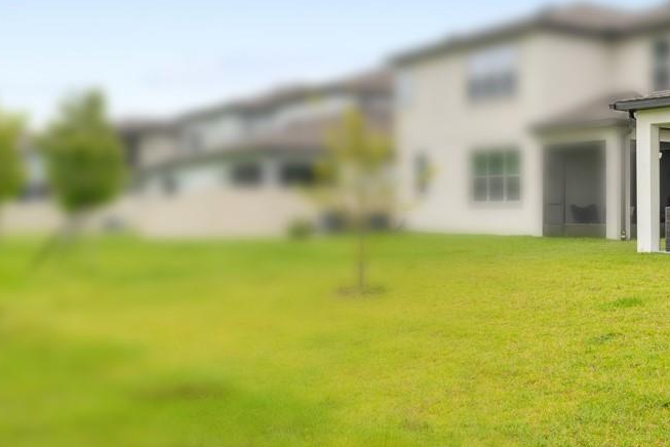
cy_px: 233
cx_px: 764
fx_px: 912
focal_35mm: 49
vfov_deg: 27.5
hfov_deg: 34.1
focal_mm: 20
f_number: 8
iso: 200
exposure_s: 1/320
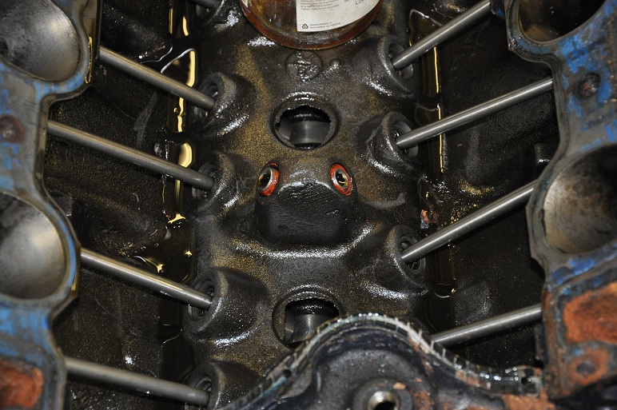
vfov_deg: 15.7
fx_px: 1489
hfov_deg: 23.4
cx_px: 308
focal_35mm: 87
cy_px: 205
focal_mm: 58
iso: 800
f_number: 5
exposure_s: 1/60
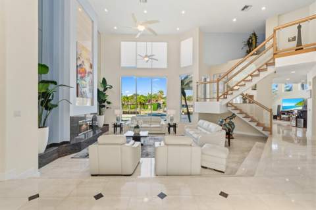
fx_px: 123
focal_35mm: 14
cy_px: 105
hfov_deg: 104.3
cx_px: 158
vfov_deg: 81.1
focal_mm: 14
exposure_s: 1/25
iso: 250
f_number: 9
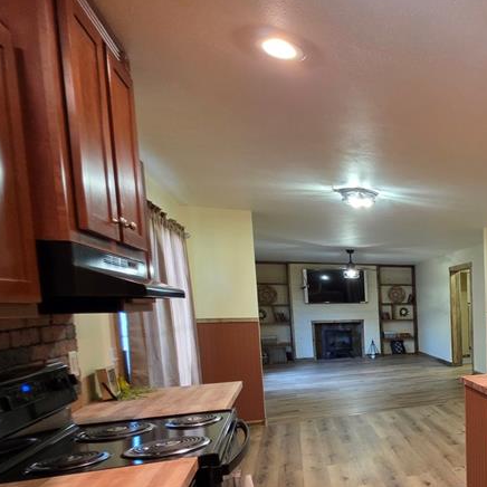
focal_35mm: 27
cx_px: 536
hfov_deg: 44.8
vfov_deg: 57.0
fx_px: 430
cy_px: 346
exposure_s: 1/60
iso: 320
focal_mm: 2.2
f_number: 1.9
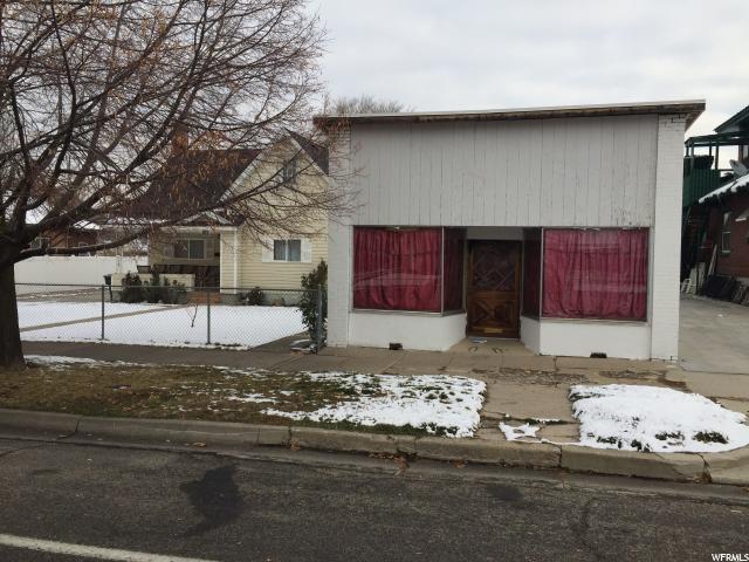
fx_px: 627
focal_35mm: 29
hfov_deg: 61.7
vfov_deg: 48.2
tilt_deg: -3.8
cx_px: 374
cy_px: 281
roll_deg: -1.2
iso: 32
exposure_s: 1/608
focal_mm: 4.15
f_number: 2.2
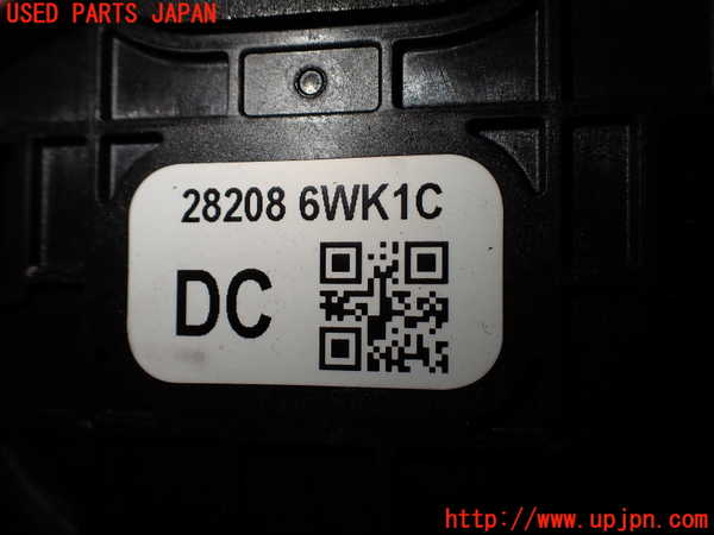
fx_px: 619
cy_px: 268
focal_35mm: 30
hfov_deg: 60.0
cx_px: 357
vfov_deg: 46.8
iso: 100
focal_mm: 5.4
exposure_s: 1/200
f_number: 3.2
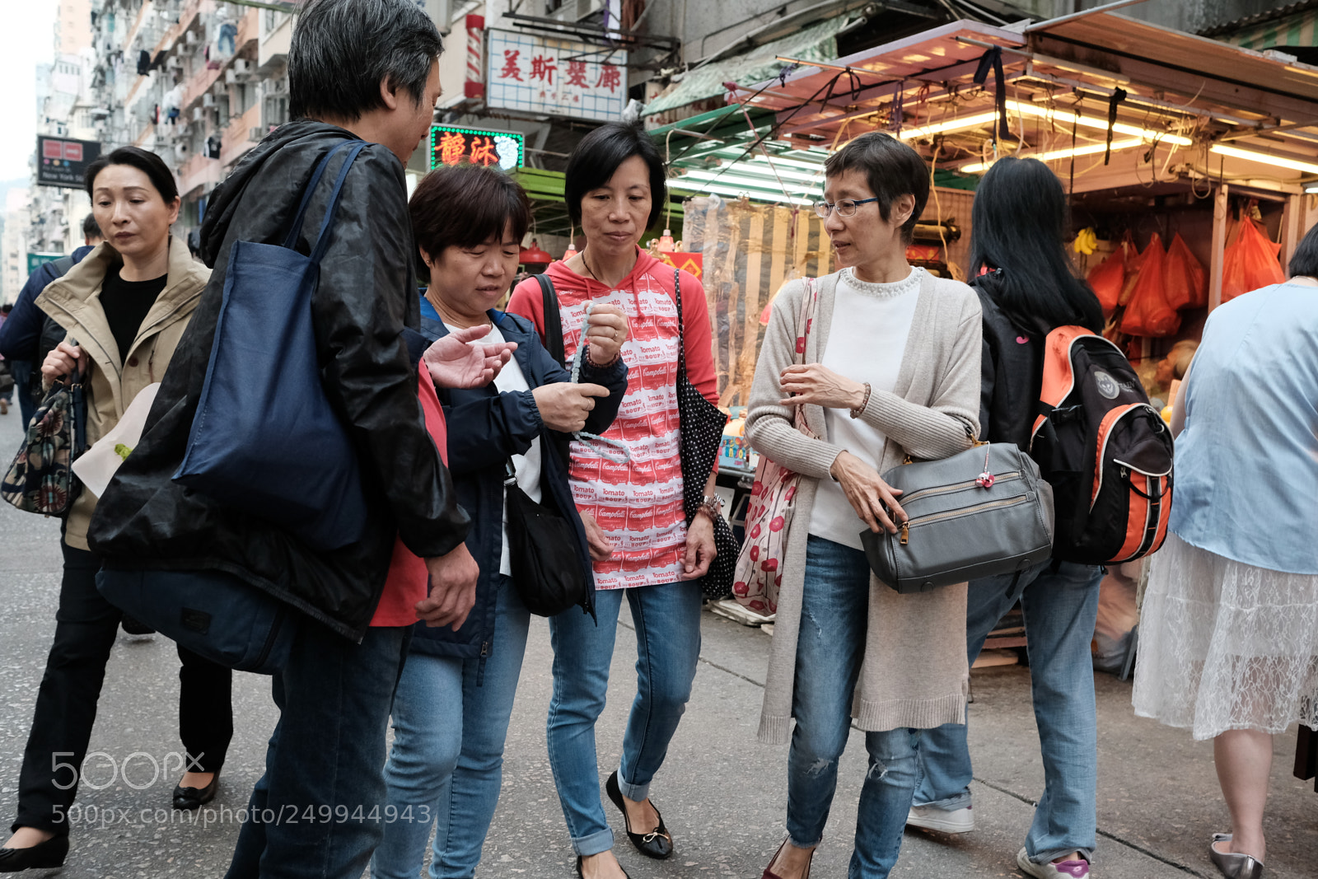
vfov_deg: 37.9
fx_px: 1281
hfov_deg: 54.4
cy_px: 440
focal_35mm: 35
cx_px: 659
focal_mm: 23
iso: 2000
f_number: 4
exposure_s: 1/500
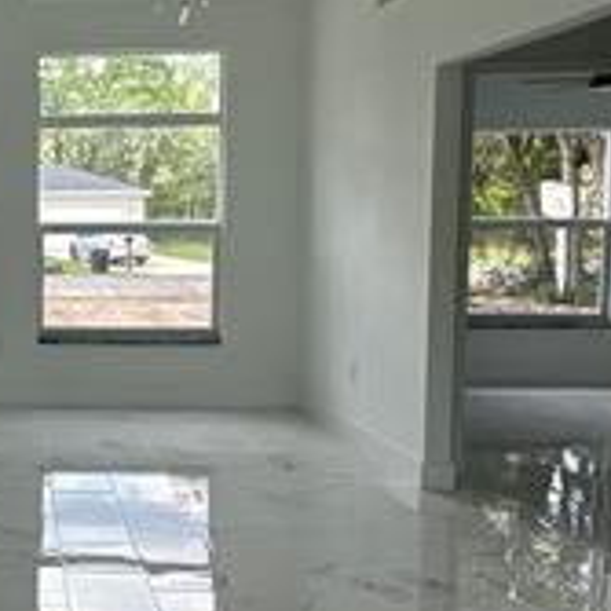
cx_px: -113
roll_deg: -0.2
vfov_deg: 30.0
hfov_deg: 26.8
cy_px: 315
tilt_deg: -4.3
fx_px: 1138
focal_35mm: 57
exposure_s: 1/169
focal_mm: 2.22
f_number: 2.2
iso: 50
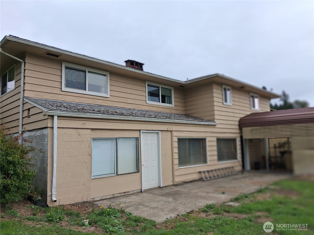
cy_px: 118
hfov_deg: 65.3
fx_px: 245
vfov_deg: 51.4
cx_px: 157
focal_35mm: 27
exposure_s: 1/312
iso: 25
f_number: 1.8
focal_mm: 4
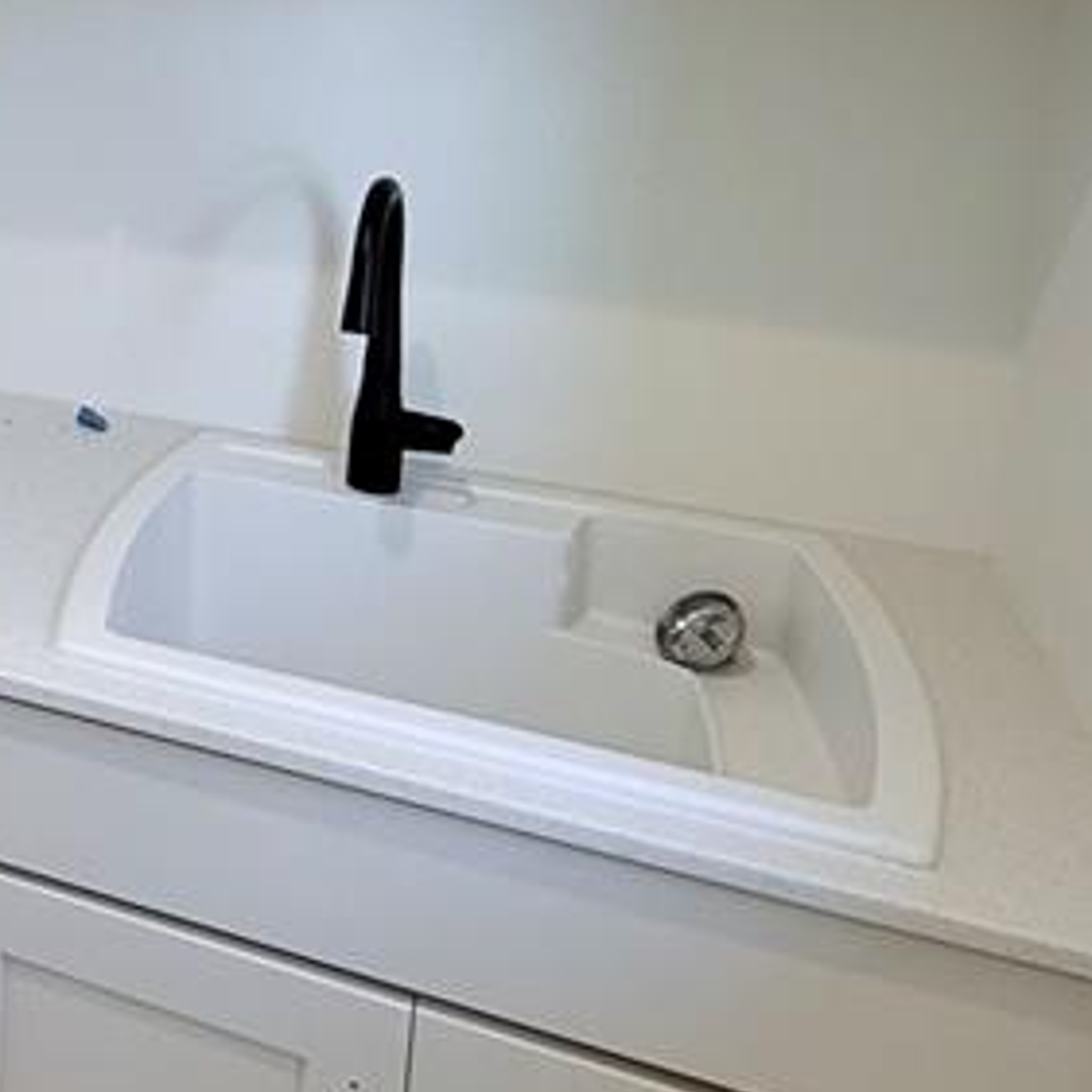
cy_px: 138
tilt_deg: -10.9
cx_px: -299
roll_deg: -1.1
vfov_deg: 35.6
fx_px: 1606
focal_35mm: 45
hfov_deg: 30.3
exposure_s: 1/120
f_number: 2.2
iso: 80
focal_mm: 2.22
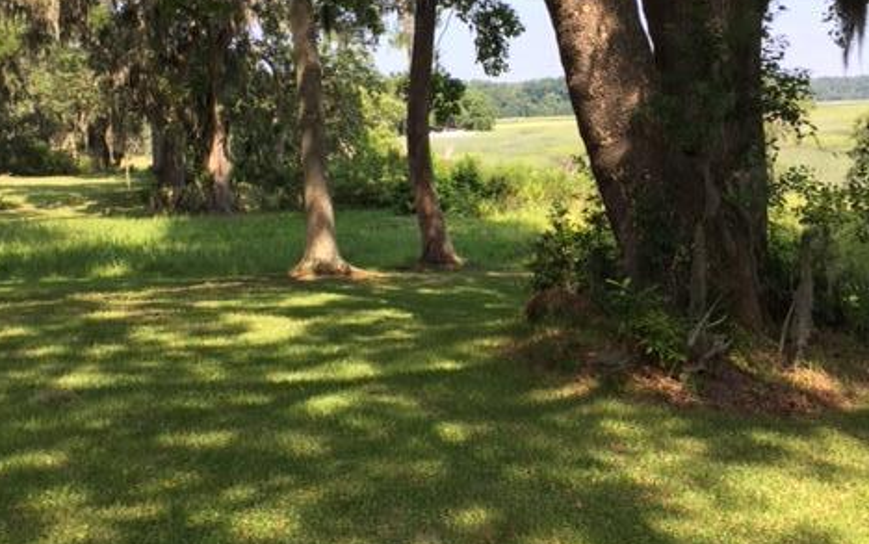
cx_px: 425
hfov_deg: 47.2
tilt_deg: -6.2
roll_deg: +2.2
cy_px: 241
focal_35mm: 42
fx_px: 995
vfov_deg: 30.6
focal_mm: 4.15
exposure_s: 1/444
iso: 32
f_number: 2.2
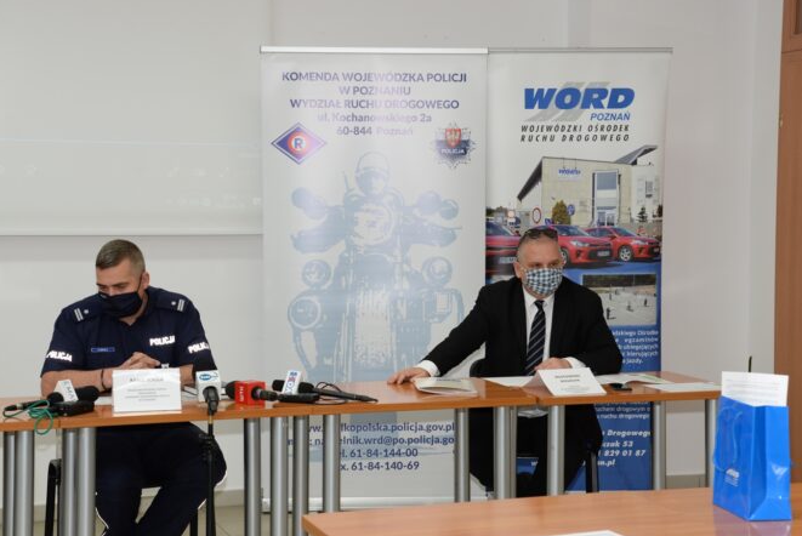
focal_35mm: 72
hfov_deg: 28.0
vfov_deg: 19.0
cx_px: 422
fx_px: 1605
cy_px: 284
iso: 500
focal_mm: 62
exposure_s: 1/60
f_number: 6.3
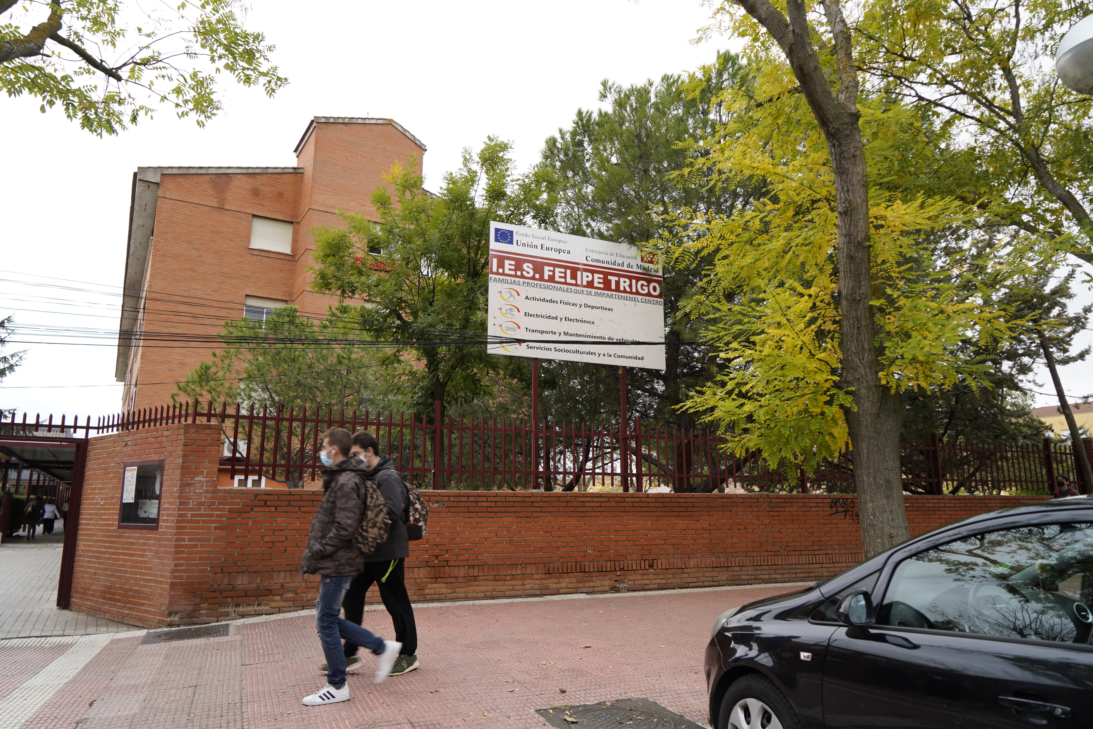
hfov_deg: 73.7
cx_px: 546
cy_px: 364
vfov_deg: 53.1
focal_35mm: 24
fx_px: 729
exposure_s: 1/80
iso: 100
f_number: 4.5
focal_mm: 24
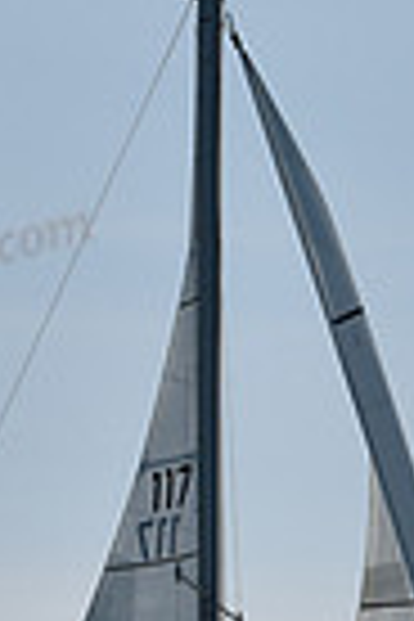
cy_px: 464
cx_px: 326
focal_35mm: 294
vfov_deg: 7.0
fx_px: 5071
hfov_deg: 4.7
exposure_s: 1/800
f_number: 9
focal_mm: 70
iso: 320
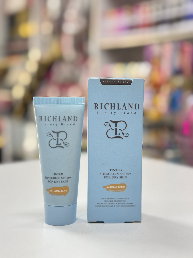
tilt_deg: -5.2
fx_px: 357
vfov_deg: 39.7
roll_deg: +0.1
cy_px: 129
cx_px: 96
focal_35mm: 48
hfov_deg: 30.3
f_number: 1.78
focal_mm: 6.76
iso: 64
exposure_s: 1/50
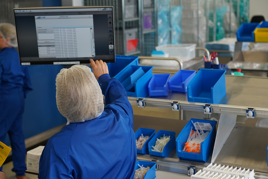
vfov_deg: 21.6
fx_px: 469
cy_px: 90
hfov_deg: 31.9
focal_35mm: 63
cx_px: 134
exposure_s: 1/160
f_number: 4
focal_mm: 63
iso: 400
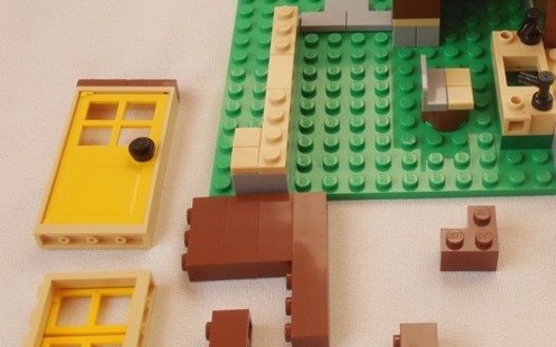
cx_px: 407
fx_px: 1015
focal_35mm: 67
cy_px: 104
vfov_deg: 19.3
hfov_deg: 30.2
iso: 80
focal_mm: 6.61
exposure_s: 1/100
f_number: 3.9
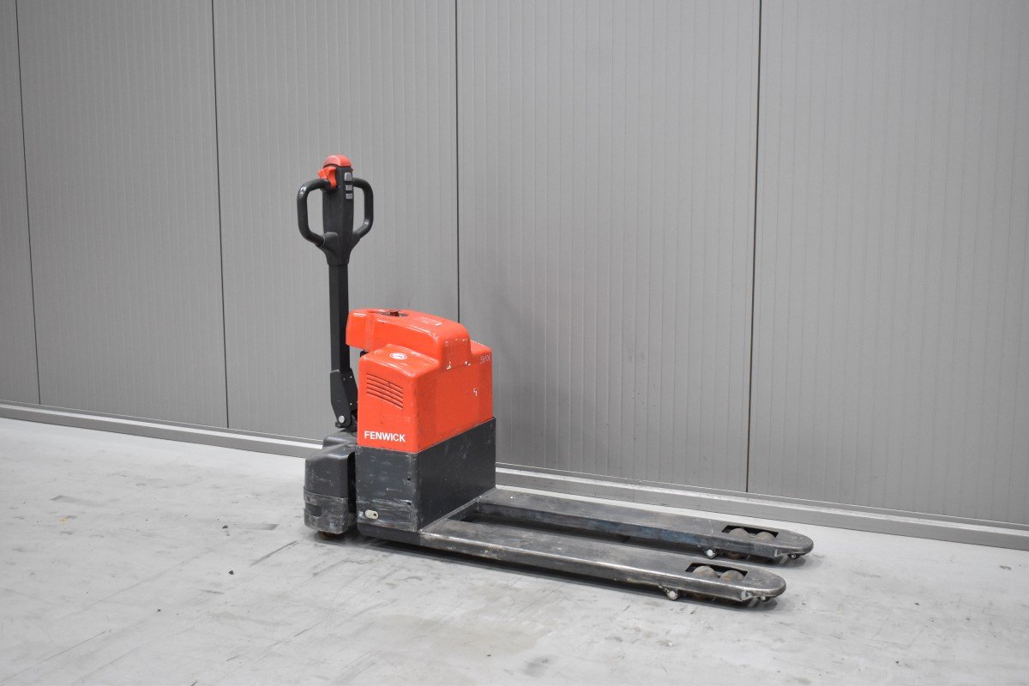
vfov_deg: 33.0
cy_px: 343
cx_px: 514
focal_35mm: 40
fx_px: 1158
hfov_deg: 47.9
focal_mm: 27
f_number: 4
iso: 1600
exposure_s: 1/50
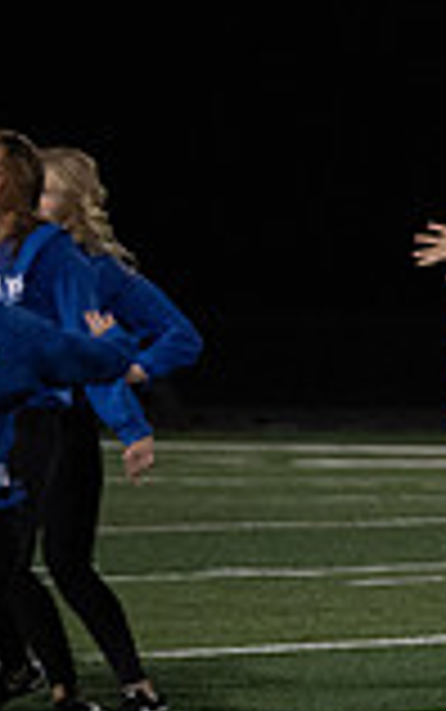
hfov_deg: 3.2
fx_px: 7979
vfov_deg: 5.1
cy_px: 241
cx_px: 1207
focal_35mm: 411
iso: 5000
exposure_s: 1/1600
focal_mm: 110
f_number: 2.8
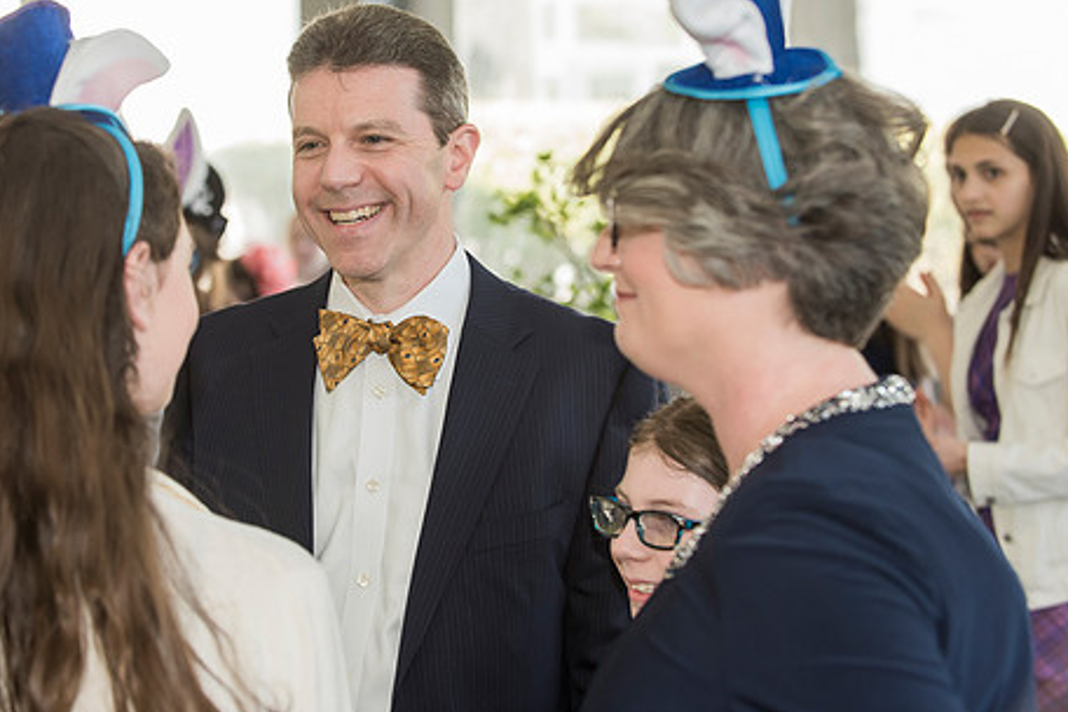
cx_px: 426
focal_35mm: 89
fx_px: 2640
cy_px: 263
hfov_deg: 22.8
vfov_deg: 15.3
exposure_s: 1/200
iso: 640
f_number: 4
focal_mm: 70
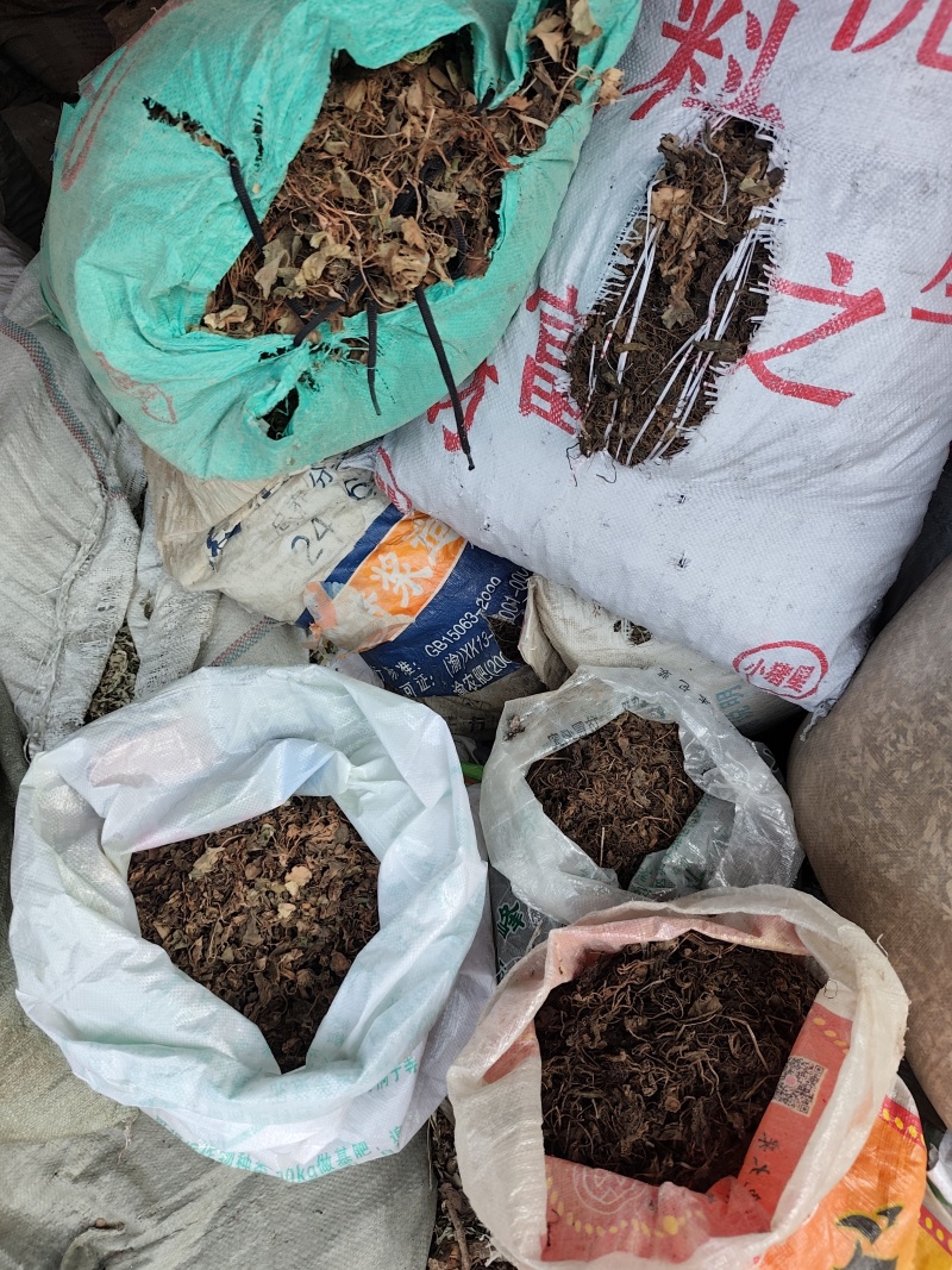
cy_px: 635
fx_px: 880
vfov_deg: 71.6
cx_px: 476
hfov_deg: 56.8
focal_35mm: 24
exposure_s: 1/155
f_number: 1.6
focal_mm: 5.84
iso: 50
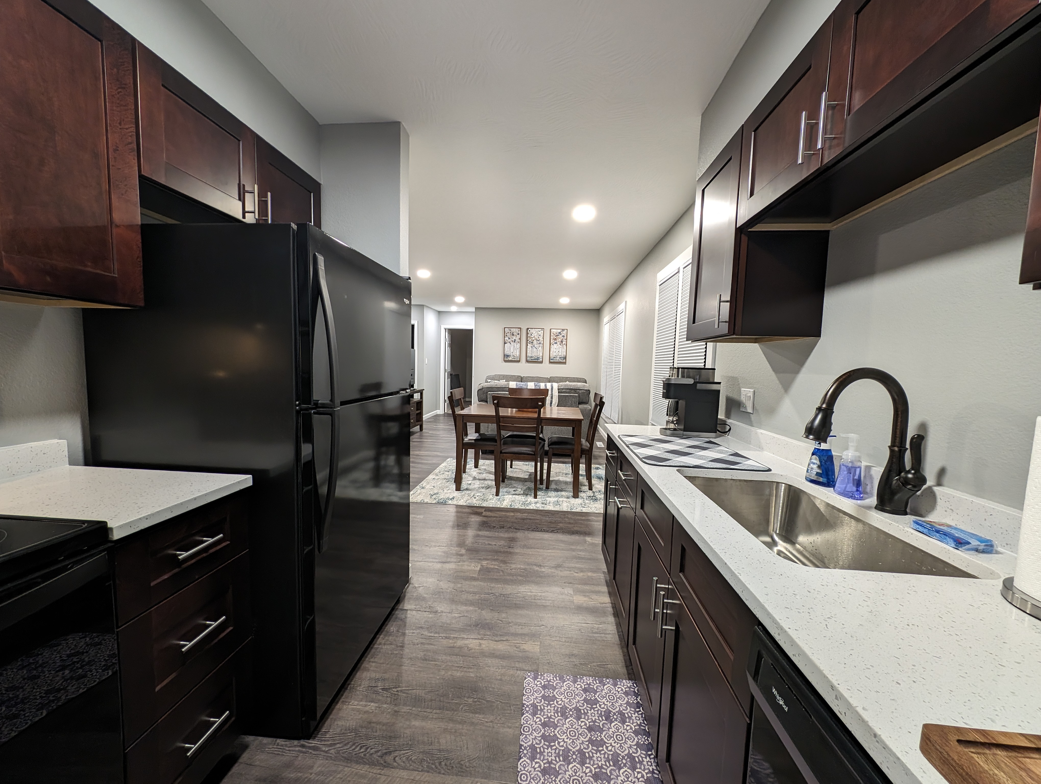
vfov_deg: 94.6
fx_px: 361
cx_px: 520
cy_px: 392
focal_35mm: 12
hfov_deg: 110.5
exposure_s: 1/24
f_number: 1.95
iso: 156
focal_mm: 2.23
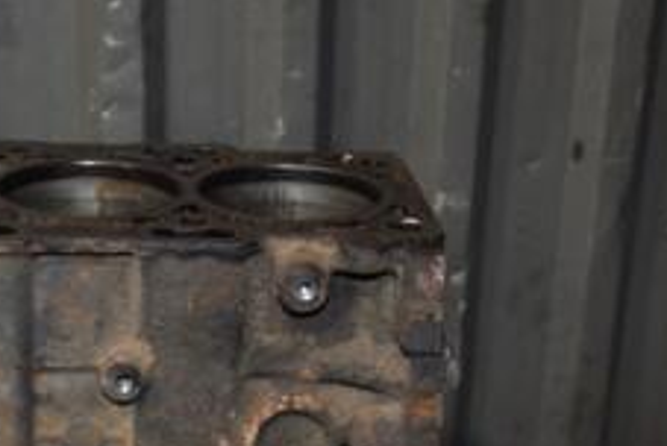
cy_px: 440
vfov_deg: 14.2
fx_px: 1762
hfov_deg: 21.0
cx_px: 82
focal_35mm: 95
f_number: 5
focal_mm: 24
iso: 800
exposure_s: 1/60
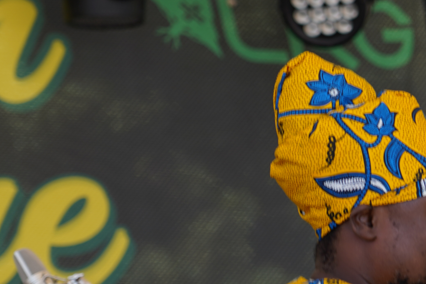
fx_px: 3598
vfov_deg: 4.5
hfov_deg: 6.8
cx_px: 296
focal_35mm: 304
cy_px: 119
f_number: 4.5
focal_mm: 105
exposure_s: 1/250
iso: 100
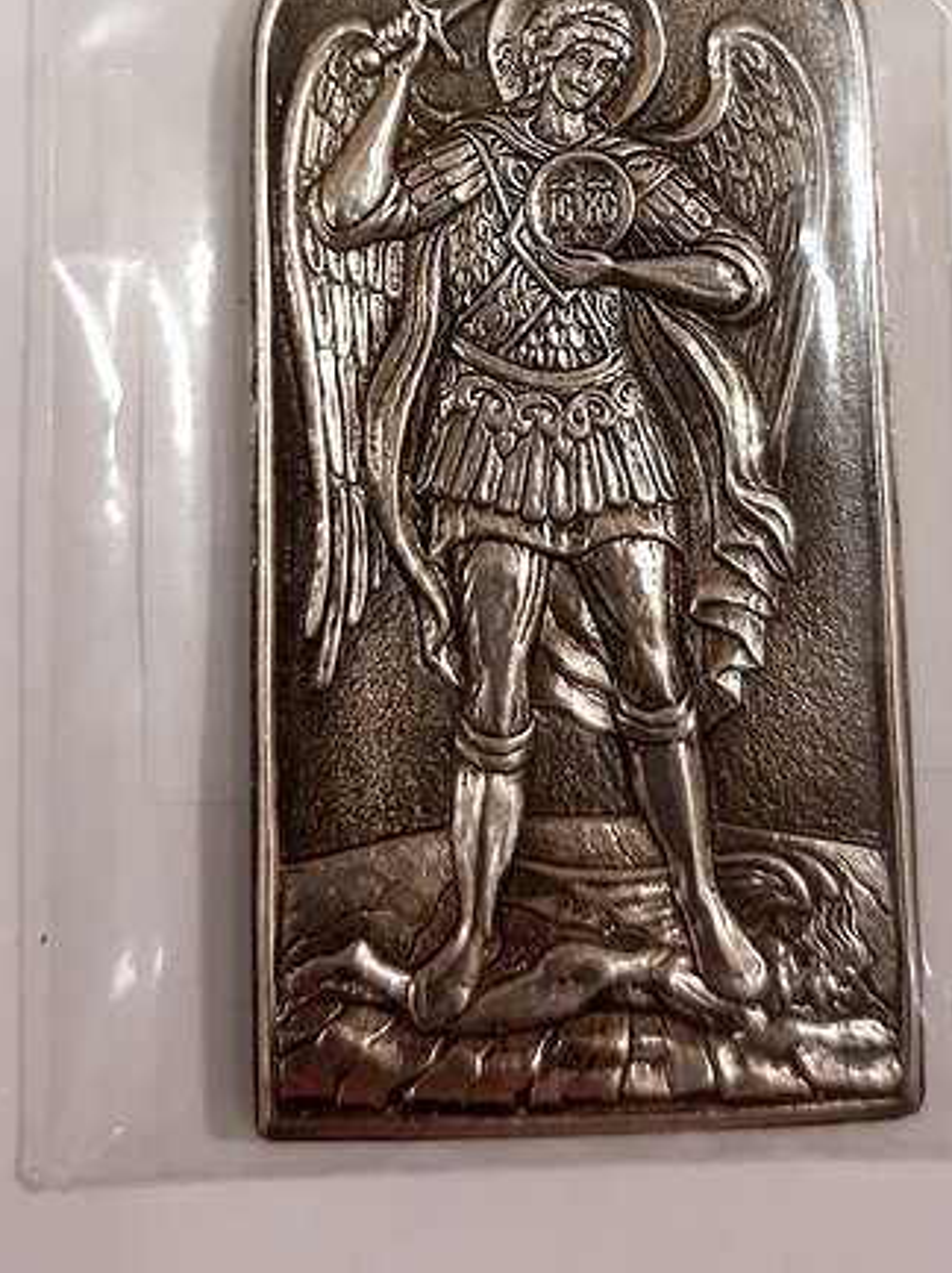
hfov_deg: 30.2
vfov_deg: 37.9
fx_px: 1763
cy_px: 218
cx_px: 542
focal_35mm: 48
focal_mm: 3.93
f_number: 1.7
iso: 50
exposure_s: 1/50
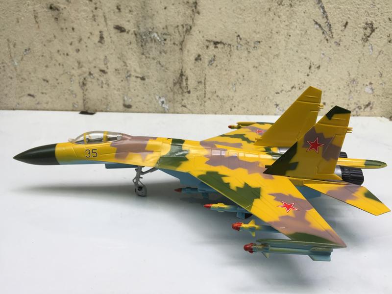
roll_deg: -3.1
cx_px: 196
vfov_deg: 48.2
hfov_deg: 61.7
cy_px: 147
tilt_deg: -21.6
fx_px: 328
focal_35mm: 29
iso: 32
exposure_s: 1/265
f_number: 2.2
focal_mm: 4.15
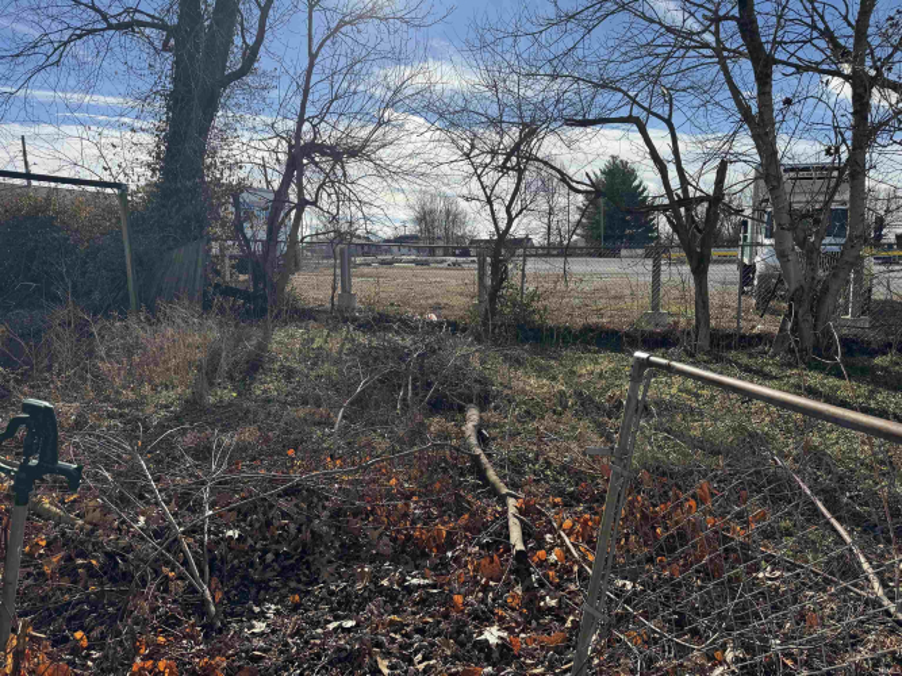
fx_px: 625
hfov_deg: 71.6
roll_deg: +0.9
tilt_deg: -7.0
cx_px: 451
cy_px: 338
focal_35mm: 24
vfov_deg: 56.8
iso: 80
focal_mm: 6.76
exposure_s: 1/4608
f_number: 1.78
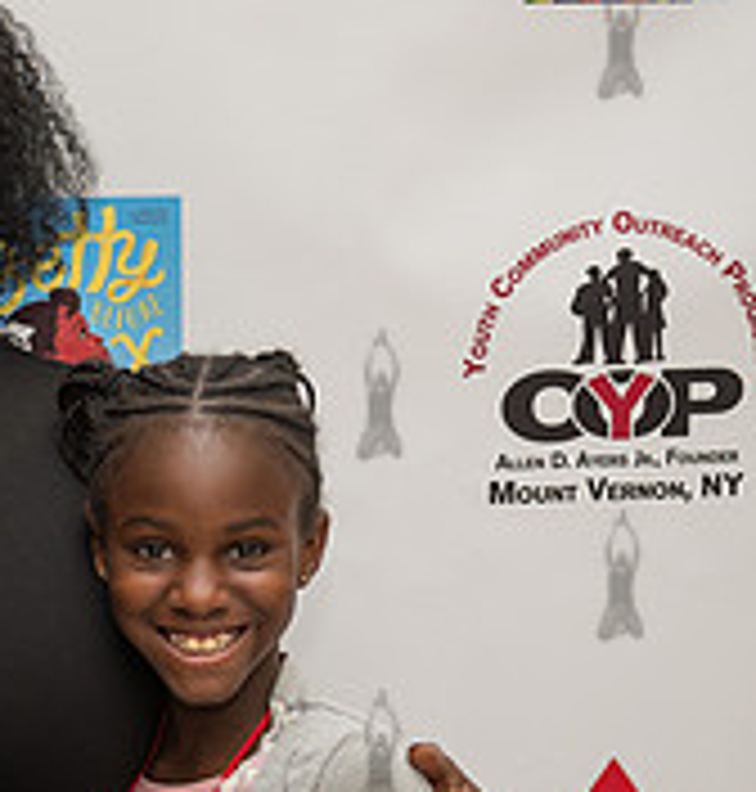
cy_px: 576
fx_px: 3796
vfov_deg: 11.9
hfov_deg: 11.3
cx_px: 13
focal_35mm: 150
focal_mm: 45
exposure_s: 1/500
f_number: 4
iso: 500
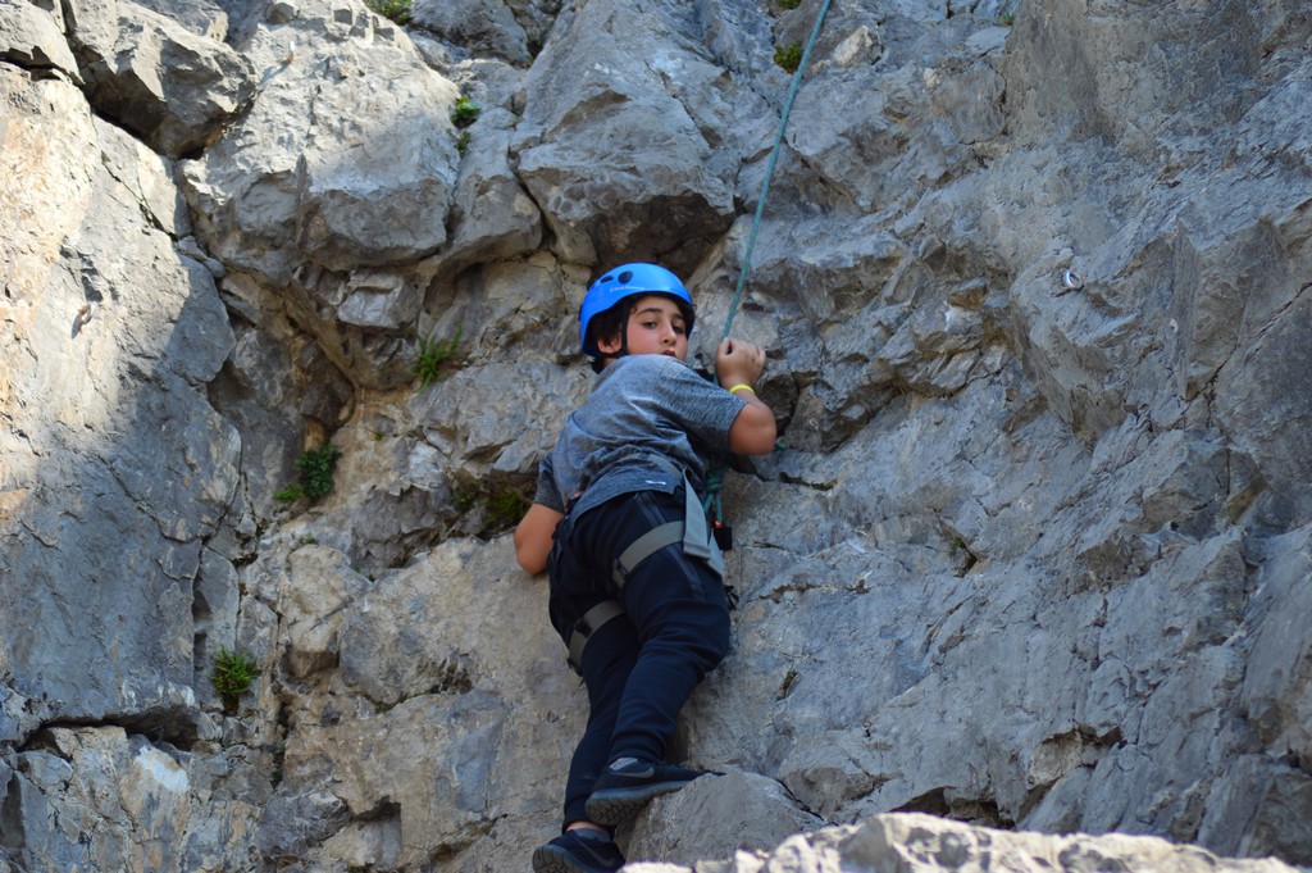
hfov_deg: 8.3
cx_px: 656
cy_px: 436
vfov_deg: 5.5
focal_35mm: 248
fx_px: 9013
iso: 100
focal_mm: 165
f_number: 4.5
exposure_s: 1/250
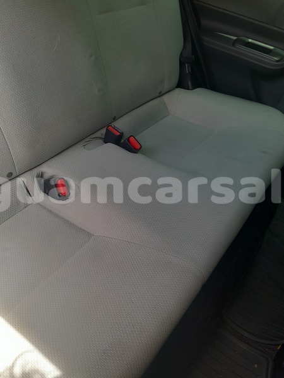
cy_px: 189
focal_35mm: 26
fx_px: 284
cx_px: 142
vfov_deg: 67.3
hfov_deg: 53.1
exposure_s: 1/50
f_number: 1.8
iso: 64
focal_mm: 3.98
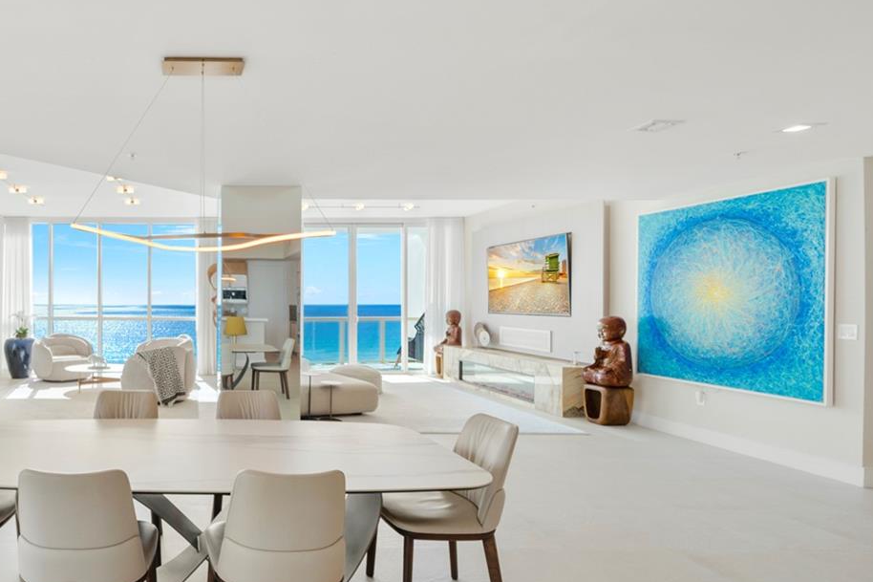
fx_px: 509
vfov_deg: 59.4
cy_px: 306
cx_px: 199
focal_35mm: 21
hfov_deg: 74.3
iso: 200
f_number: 9
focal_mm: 12
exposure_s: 1/25
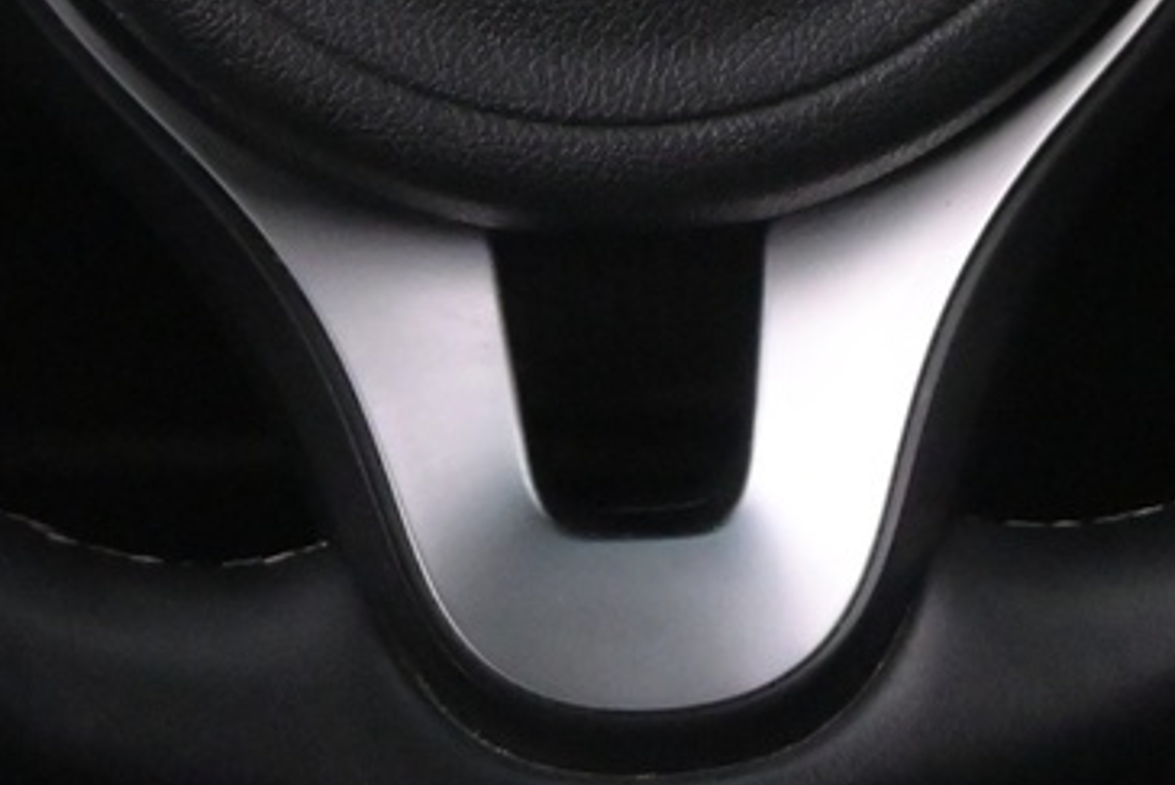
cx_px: 591
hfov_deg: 11.0
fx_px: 6106
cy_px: -523
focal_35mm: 187
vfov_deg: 7.2
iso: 4500
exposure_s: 1/50
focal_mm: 28
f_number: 4.5
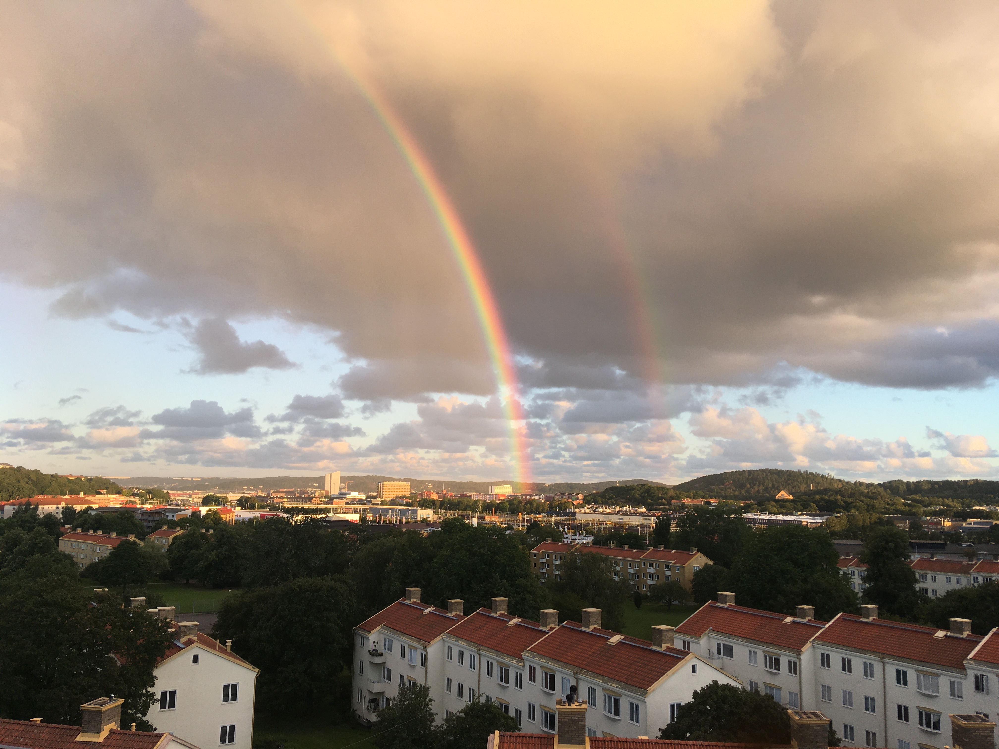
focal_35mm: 29
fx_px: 837
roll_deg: +0.5
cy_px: 374
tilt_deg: +6.8
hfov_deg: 61.7
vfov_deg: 48.2
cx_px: 500
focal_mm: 4.15
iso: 25
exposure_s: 1/285
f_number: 2.2
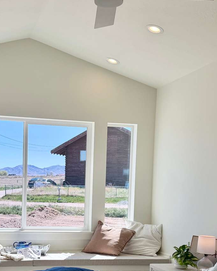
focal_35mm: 56
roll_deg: -1.2
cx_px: 67
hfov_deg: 26.9
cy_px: 204
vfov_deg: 32.9
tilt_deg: -3.8
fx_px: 450
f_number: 1.78
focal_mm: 6.76
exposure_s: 1/1812
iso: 80
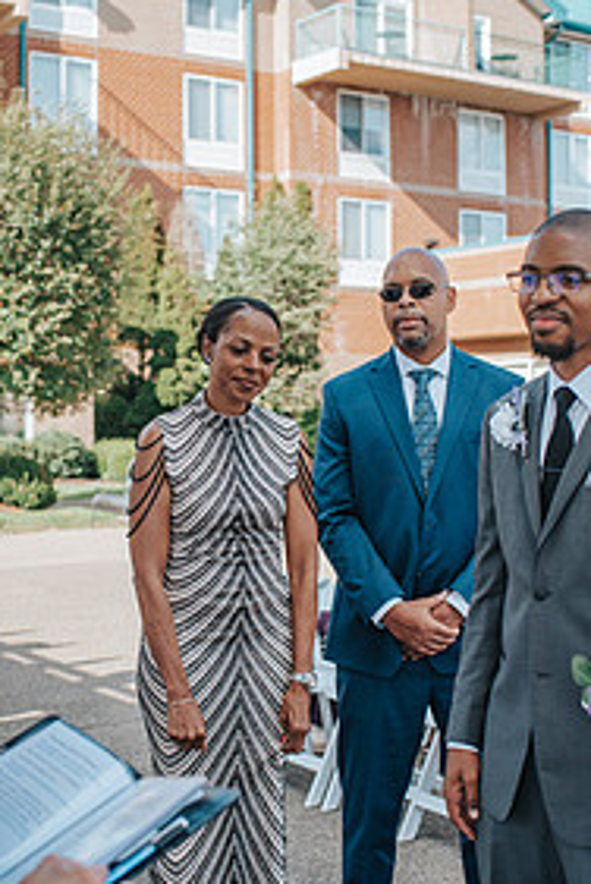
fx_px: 1376
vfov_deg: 35.6
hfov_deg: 24.2
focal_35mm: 56
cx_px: 258
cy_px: 450
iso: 280
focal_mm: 35
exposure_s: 1/1250
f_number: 3.2
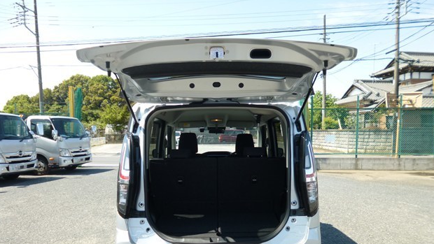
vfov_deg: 42.4
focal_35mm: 27
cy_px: 159
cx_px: 218
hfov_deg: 69.9
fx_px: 311
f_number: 2.8
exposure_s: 1/640
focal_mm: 4.3
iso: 100
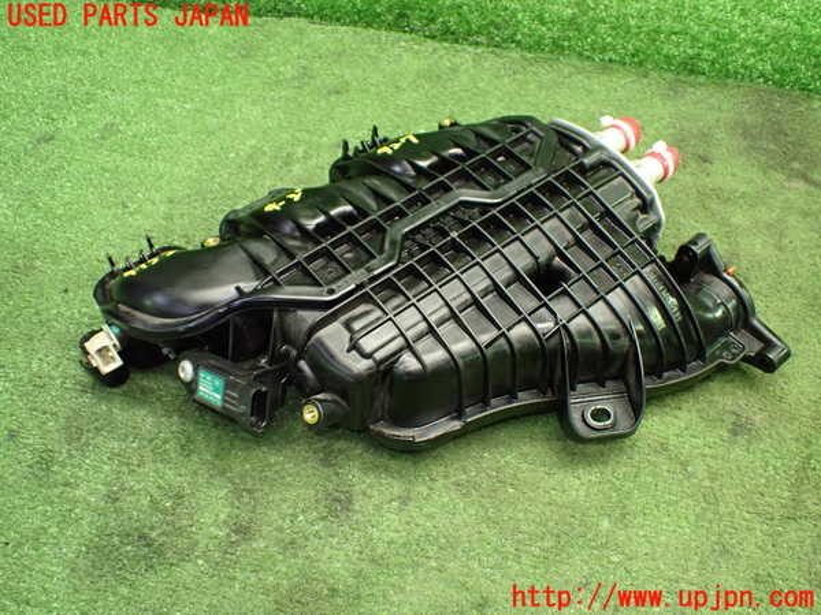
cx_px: 410
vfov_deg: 46.8
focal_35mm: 30
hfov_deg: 60.0
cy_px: 308
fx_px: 712
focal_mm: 5.4
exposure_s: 1/60
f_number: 2.3
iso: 800
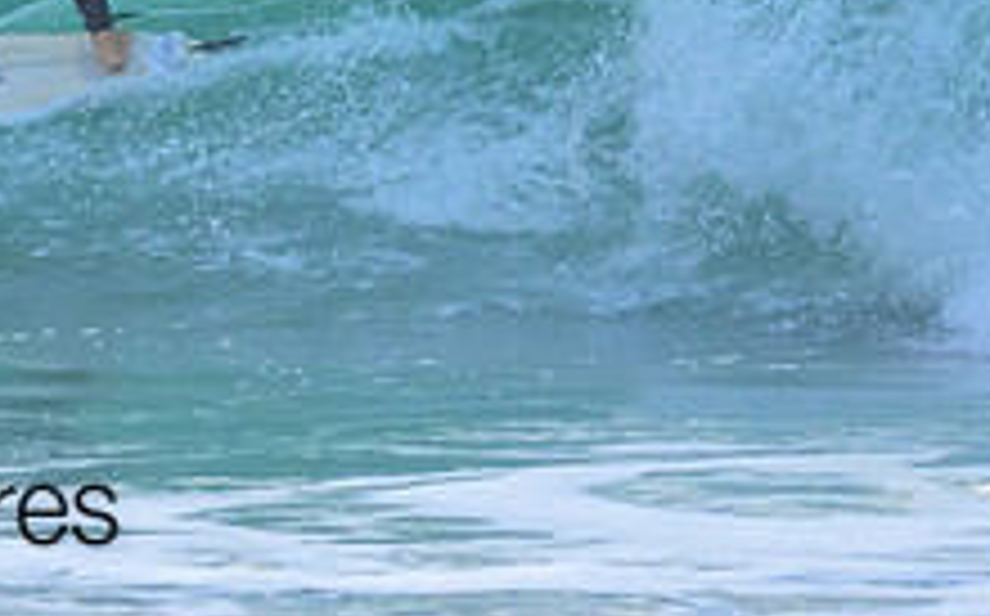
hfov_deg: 1.0
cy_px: -241
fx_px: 58003
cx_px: -230
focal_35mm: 2152
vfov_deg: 0.6
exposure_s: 1/2500
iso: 1400
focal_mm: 800
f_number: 6.3
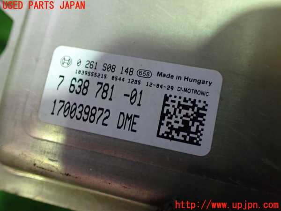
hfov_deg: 60.0
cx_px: 140
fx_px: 244
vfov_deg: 46.8
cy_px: 106
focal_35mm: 30
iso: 800
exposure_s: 1/100
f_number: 2.3
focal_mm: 5.4
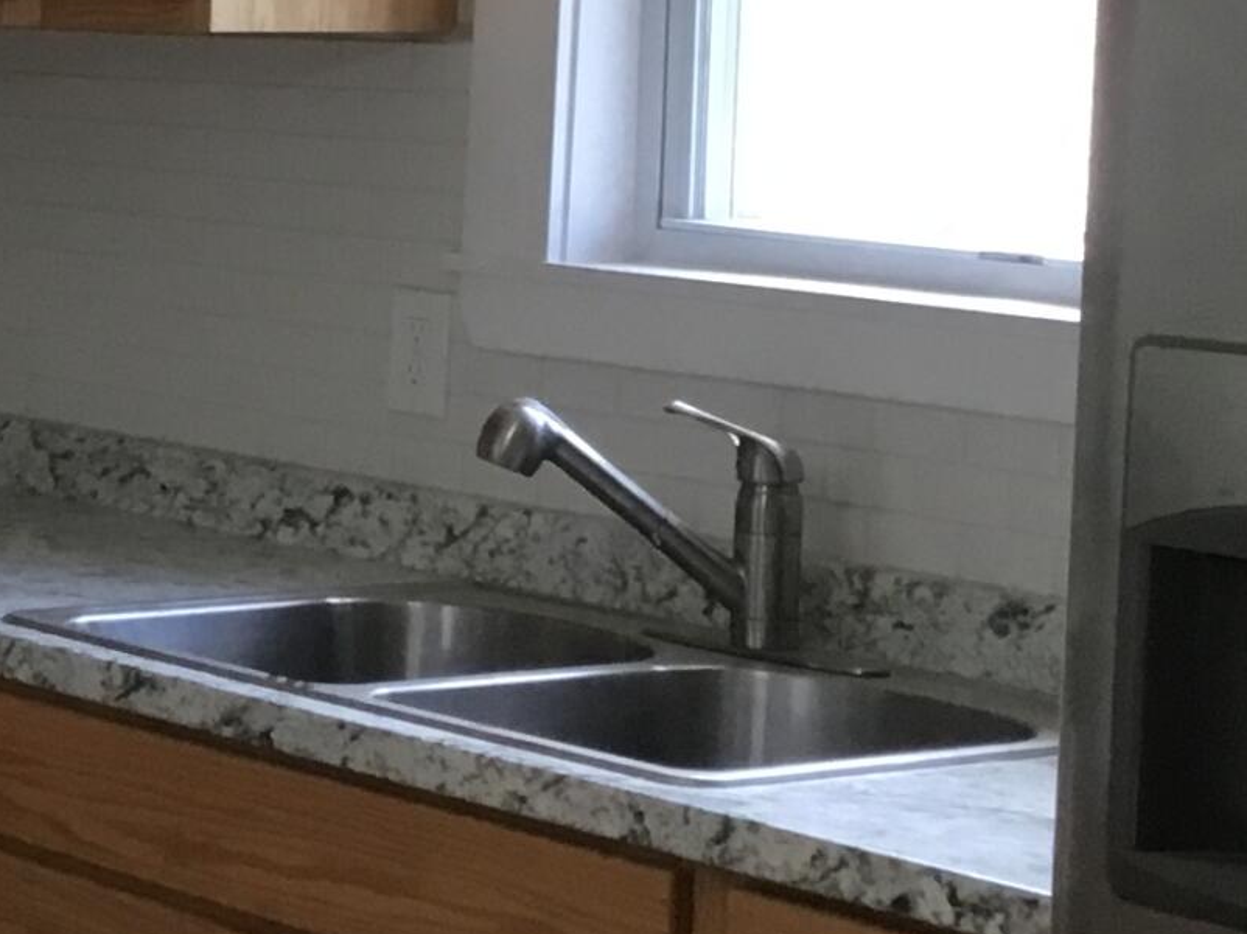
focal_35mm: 116
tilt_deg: -2.0
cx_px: -737
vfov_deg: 12.7
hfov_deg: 15.4
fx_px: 4178
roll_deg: +0.4
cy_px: 317
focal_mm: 3.3
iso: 32
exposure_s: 1/30
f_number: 2.4
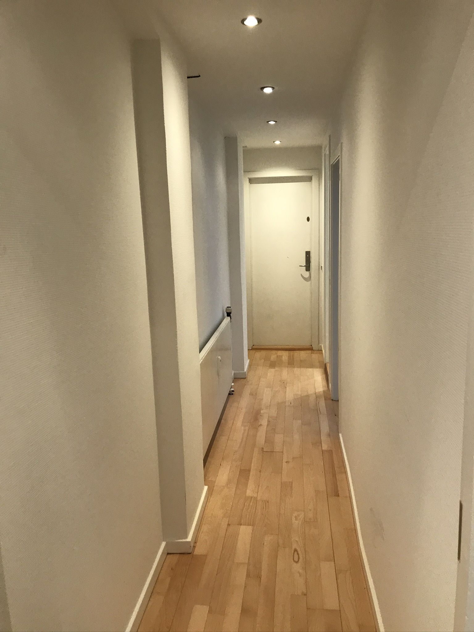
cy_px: 316
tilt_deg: -5.0
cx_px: 237
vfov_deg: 63.4
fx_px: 511
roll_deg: +1.8
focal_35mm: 28
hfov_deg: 49.7
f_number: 1.8
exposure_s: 1/33
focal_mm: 3.99
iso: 25
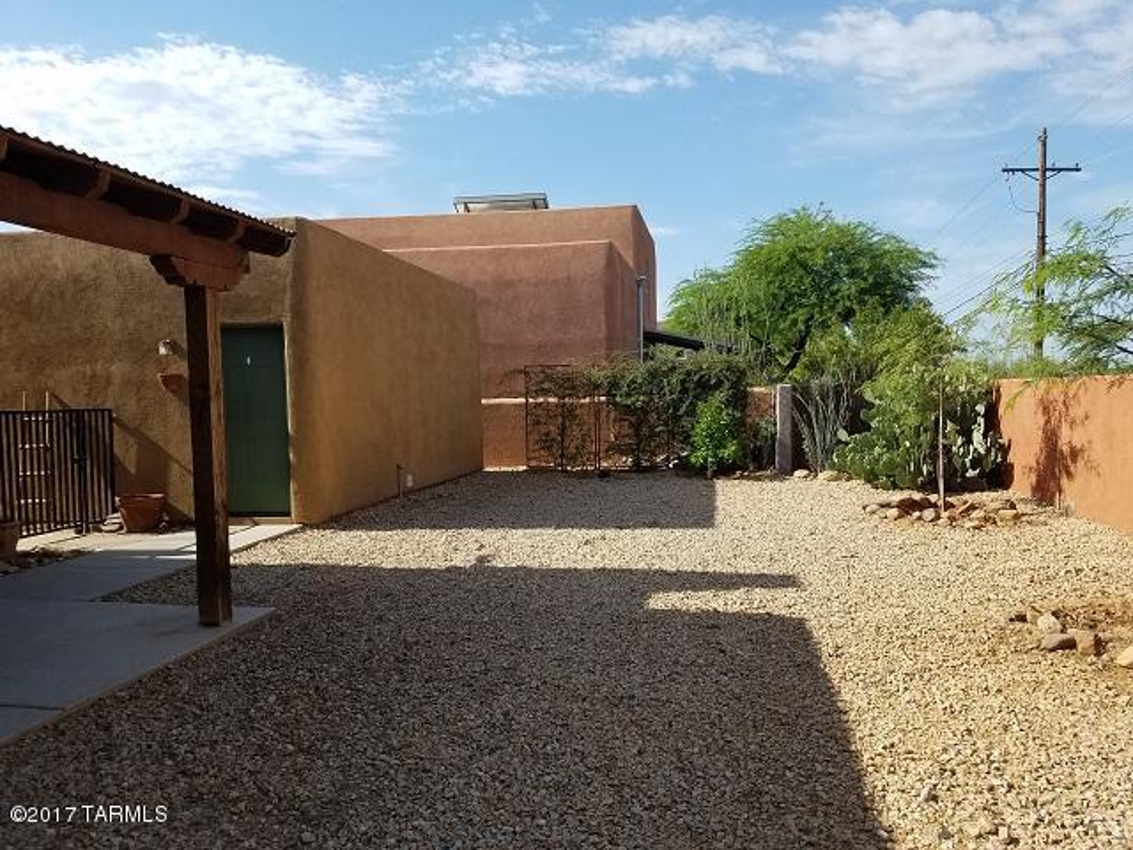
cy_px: 425
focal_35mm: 26
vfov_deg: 53.1
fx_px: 851
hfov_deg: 67.3
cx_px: 566
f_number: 1.7
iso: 50
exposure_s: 1/1952
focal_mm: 4.2
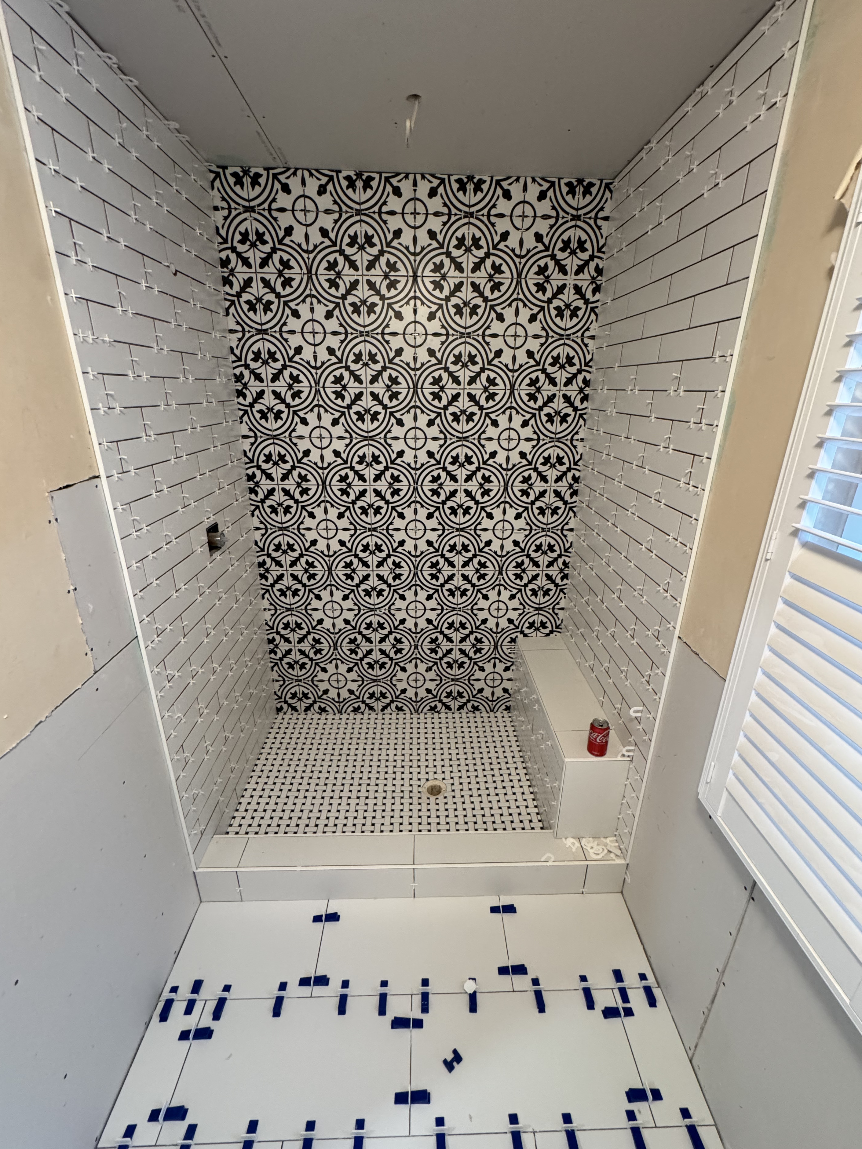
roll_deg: -1.0
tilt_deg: -22.0
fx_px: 498
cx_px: 434
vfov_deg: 98.2
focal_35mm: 15
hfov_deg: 81.7
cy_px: 580
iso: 320
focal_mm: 2.22
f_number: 2.2
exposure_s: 1/60
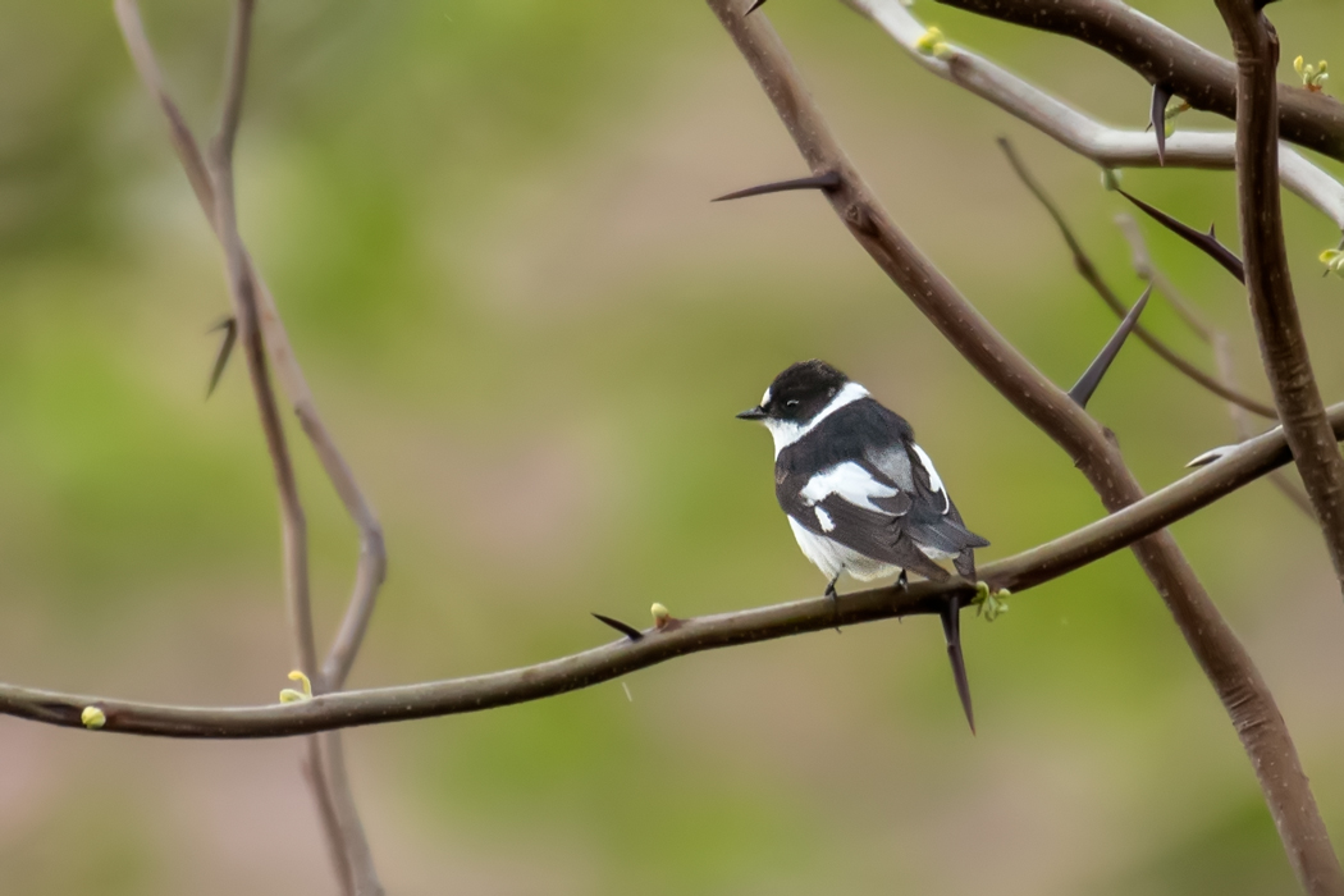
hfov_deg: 2.7
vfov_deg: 1.8
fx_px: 27998
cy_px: 448
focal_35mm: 750
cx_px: 672
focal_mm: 500
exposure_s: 1/640
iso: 800
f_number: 5.6
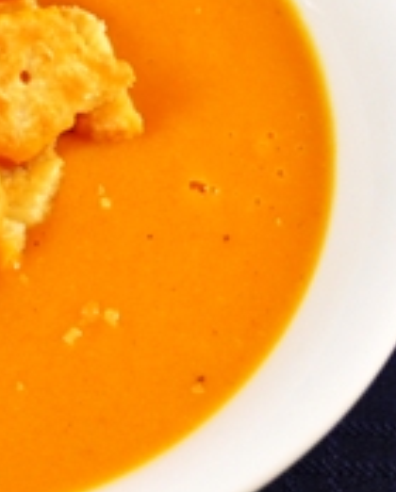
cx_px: -65
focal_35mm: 155
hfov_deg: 9.9
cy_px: 167
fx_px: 2263
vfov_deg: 12.4
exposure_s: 1/40
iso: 1600
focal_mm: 32
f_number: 4.8
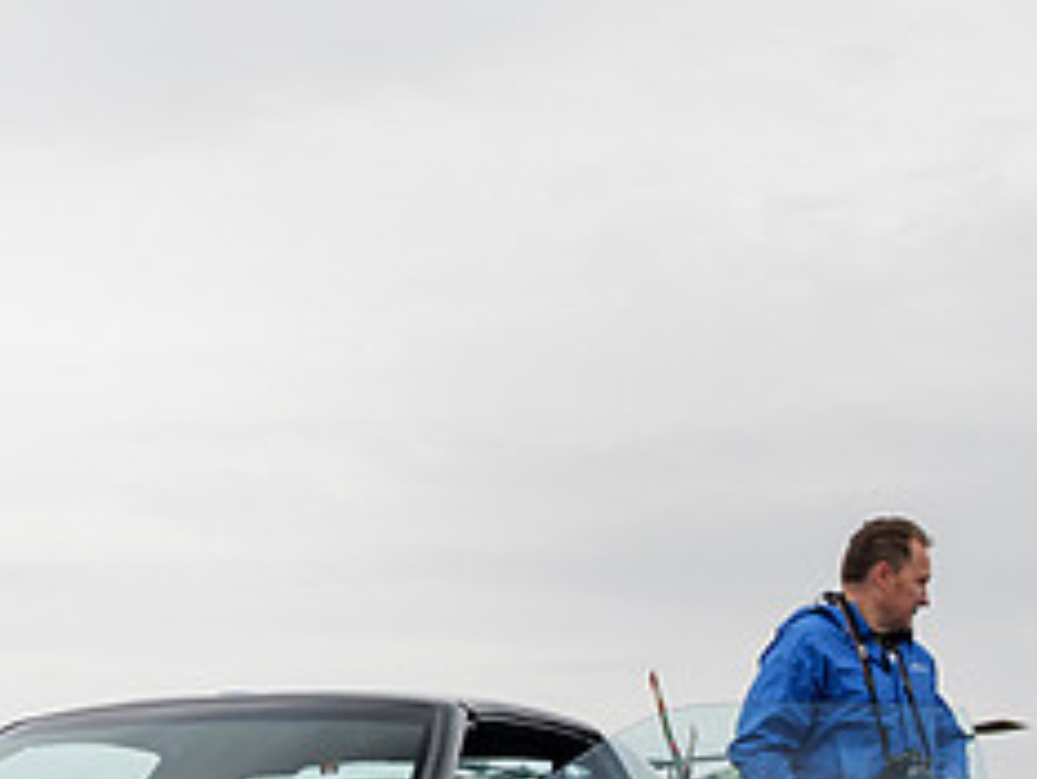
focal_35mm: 118
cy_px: 811
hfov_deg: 16.4
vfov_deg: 12.4
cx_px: 79
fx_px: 3537
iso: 160
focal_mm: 19
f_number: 3.7
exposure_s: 1/320
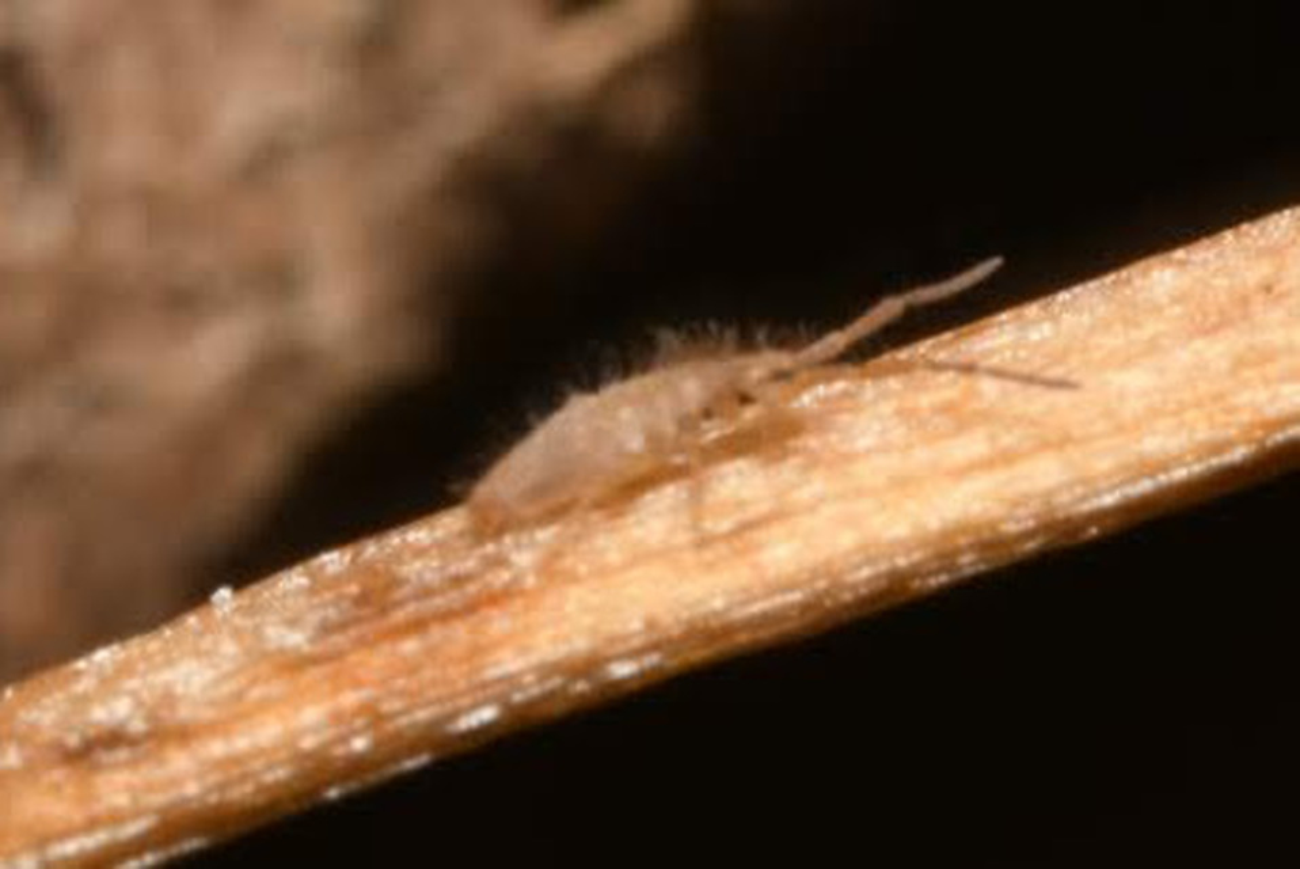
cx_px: 650
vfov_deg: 8.7
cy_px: 434
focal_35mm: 158
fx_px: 5691
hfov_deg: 13.0
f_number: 32
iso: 250
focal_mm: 105
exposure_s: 1/60
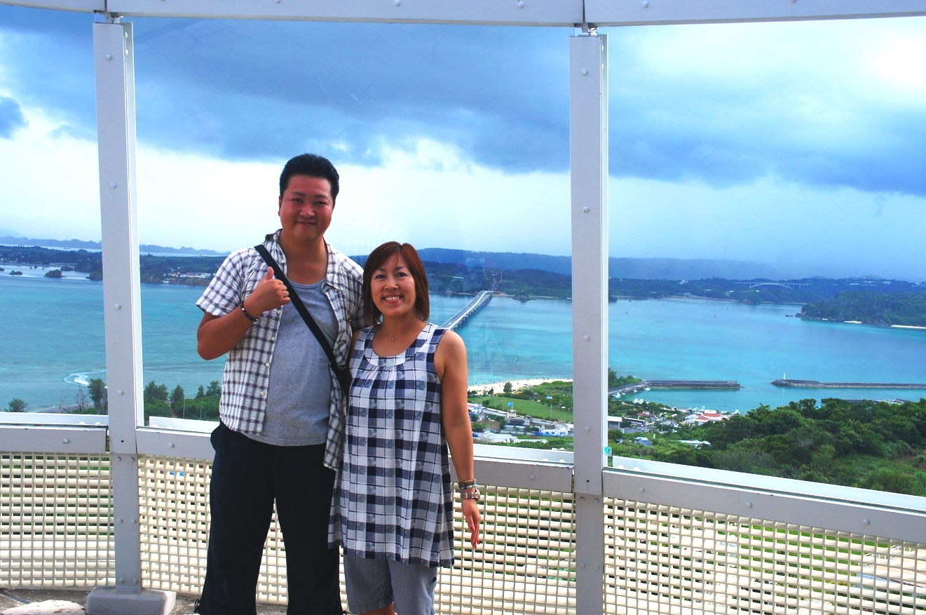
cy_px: 284
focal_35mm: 43
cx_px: 447
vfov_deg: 31.4
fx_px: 1093
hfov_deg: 45.9
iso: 200
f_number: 11
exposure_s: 1/100
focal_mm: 25
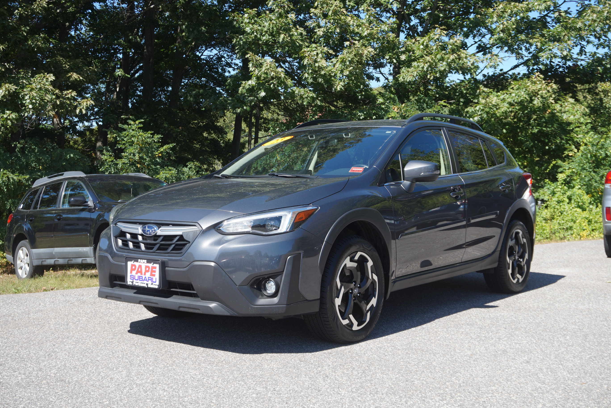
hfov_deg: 45.0
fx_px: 738
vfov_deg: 30.8
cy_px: 204
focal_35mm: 44
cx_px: 306
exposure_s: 1/200
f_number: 6.3
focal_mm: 29
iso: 100
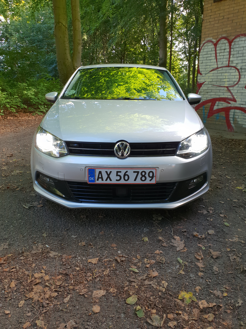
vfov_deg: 67.3
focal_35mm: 26
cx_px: 123
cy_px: 164
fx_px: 246
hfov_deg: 53.1
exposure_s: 1/50
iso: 64
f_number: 2.4
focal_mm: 4.3
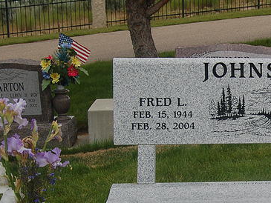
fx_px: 619
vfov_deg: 18.5
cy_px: 160
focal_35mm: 79
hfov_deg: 23.7
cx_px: 268
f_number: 7.1
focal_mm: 22
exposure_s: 1/160
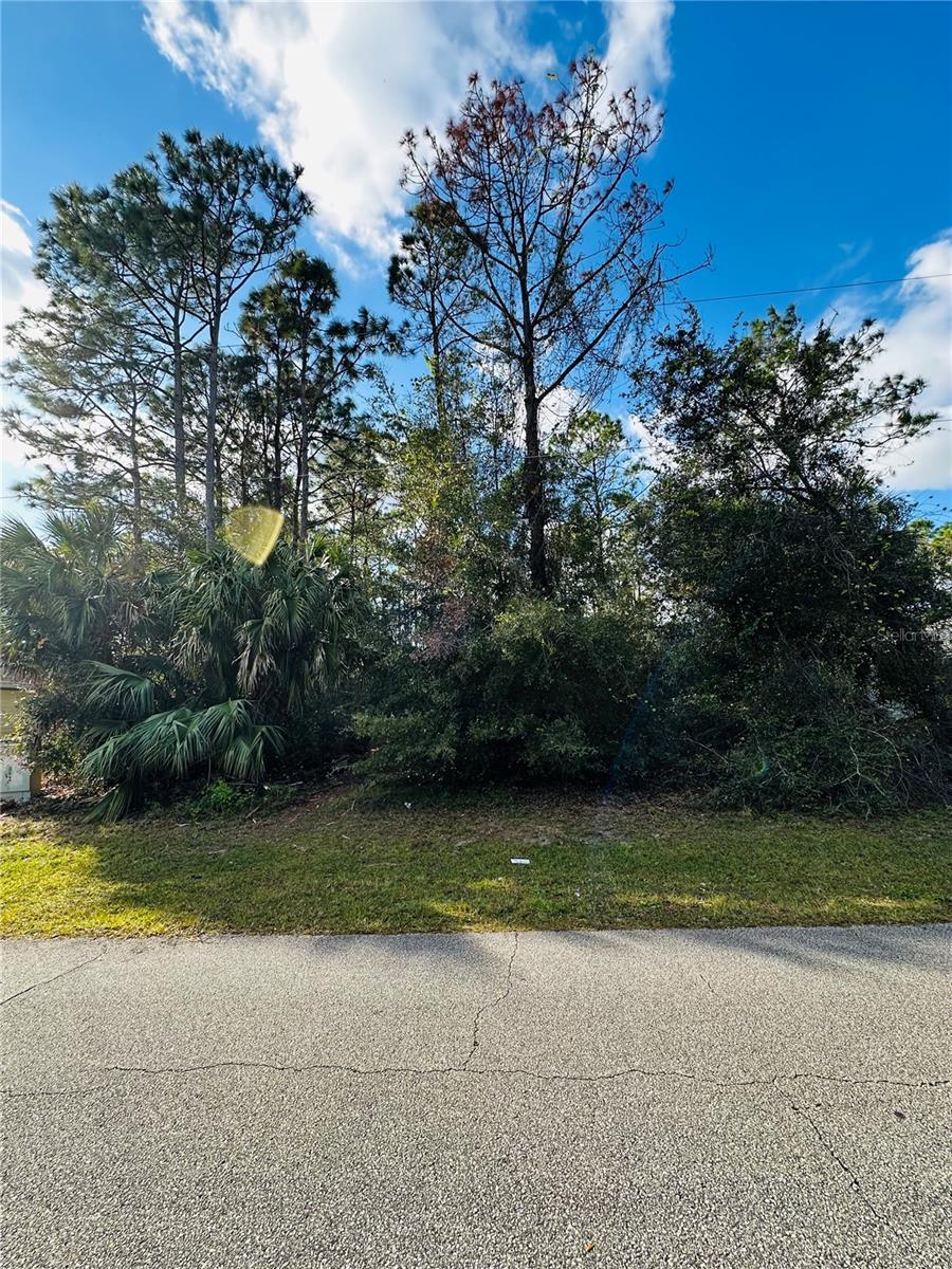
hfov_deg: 85.7
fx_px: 513
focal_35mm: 14
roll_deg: +1.3
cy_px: 634
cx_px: 476
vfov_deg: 102.1
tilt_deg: +9.4
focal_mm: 2.22
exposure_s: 1/469
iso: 40
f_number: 2.2
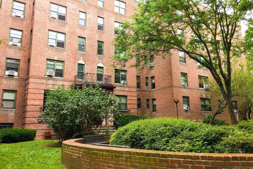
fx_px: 218
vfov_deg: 42.3
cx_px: 129
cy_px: 74
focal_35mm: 31
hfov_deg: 60.3
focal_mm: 4.15
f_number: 2.2
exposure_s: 1/120
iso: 25
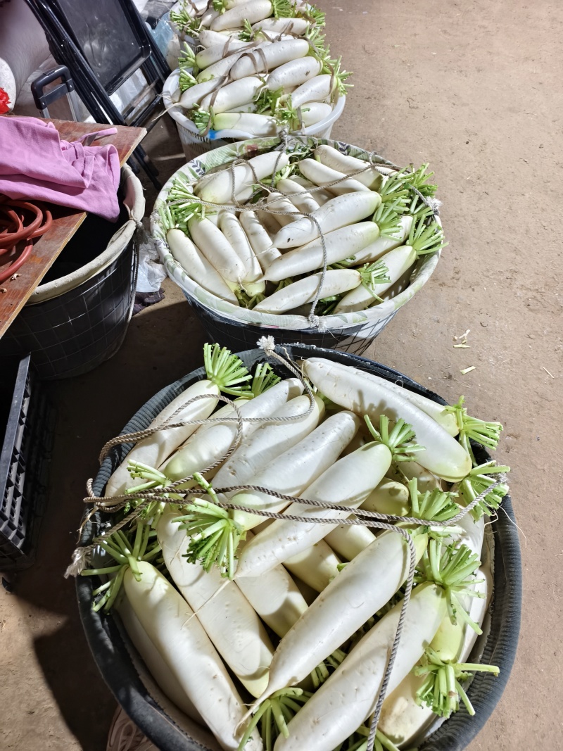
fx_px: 499
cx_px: 282
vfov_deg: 73.9
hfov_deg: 58.9
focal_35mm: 23
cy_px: 376
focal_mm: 5.6
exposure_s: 1/12.5
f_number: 1.57
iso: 3474
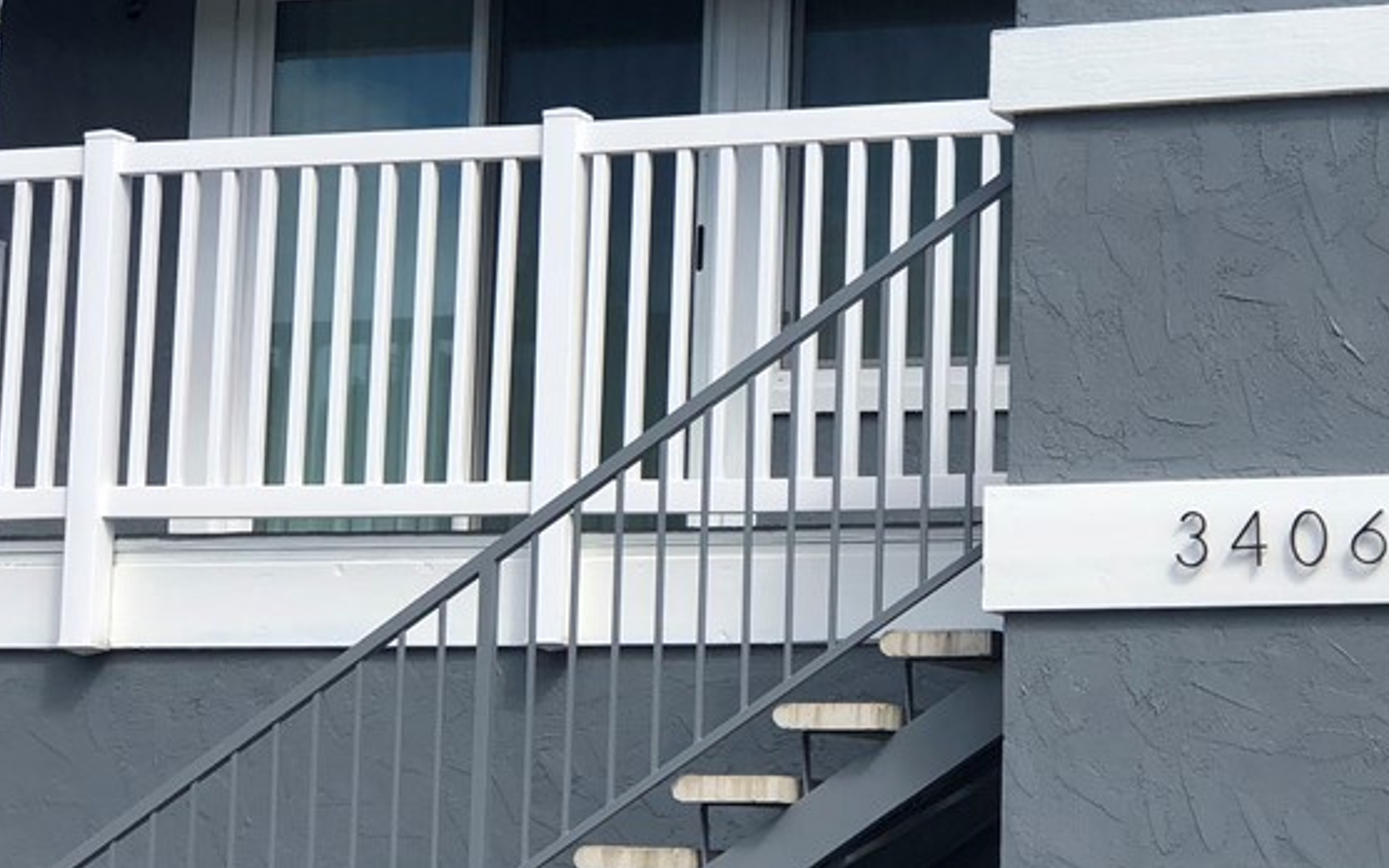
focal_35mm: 111
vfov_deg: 11.8
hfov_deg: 18.7
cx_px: 930
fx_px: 4201
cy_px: 377
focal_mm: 6.6
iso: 20
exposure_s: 1/759
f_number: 2.8
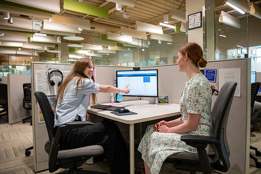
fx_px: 185
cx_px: 130
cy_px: 87
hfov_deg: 70.5
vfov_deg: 50.5
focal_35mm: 25
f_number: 2.8
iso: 640
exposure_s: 1/160
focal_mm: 24.5
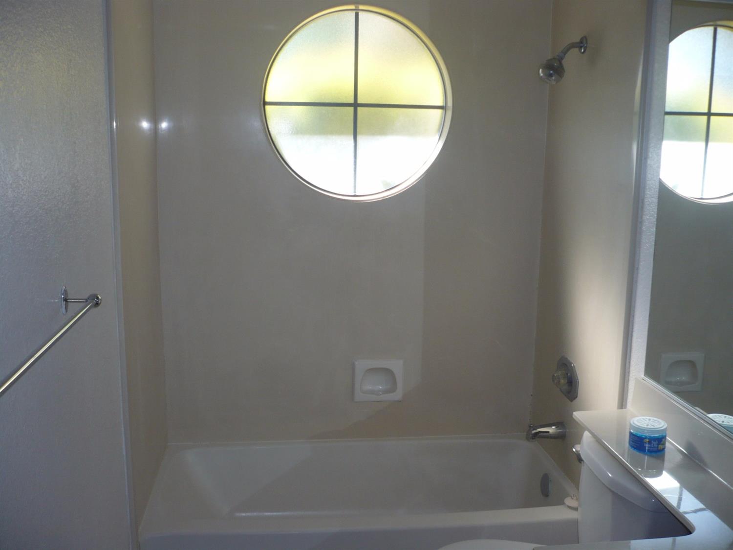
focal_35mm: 35
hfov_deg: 52.6
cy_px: 275
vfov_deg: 40.7
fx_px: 741
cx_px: 366
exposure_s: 1/100
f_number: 2.8
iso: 100
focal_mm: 5.8
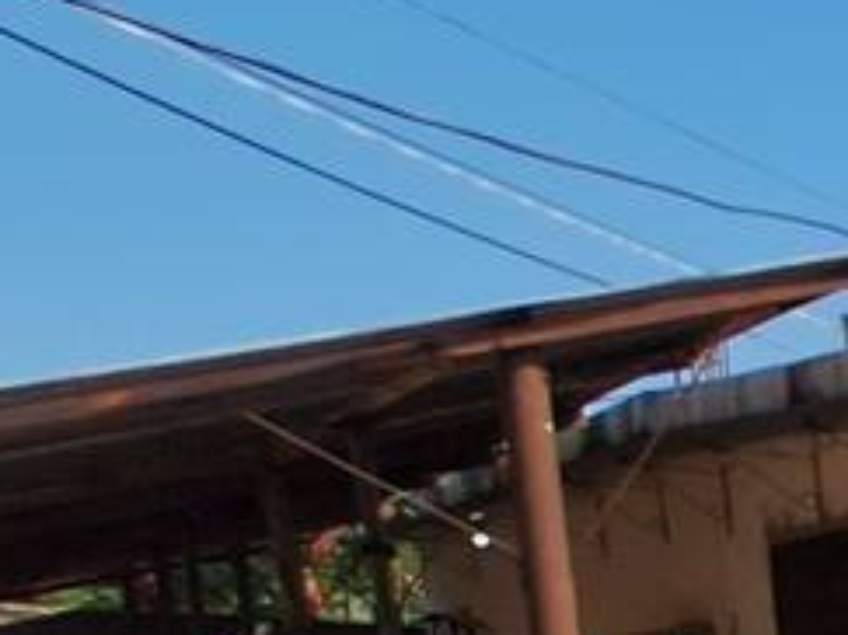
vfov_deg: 16.3
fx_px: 1885
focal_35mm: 77
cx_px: 2303
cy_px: 1116
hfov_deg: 13.0
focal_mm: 1.74
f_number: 2.2
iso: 40
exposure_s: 1/2070
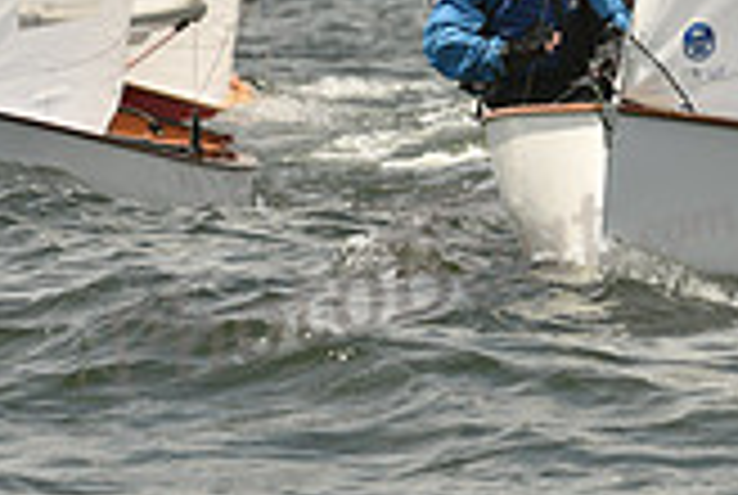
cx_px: 972
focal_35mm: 952
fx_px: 19551
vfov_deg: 1.5
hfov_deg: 2.2
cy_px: -16
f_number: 8
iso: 320
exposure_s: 1/1250
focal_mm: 270
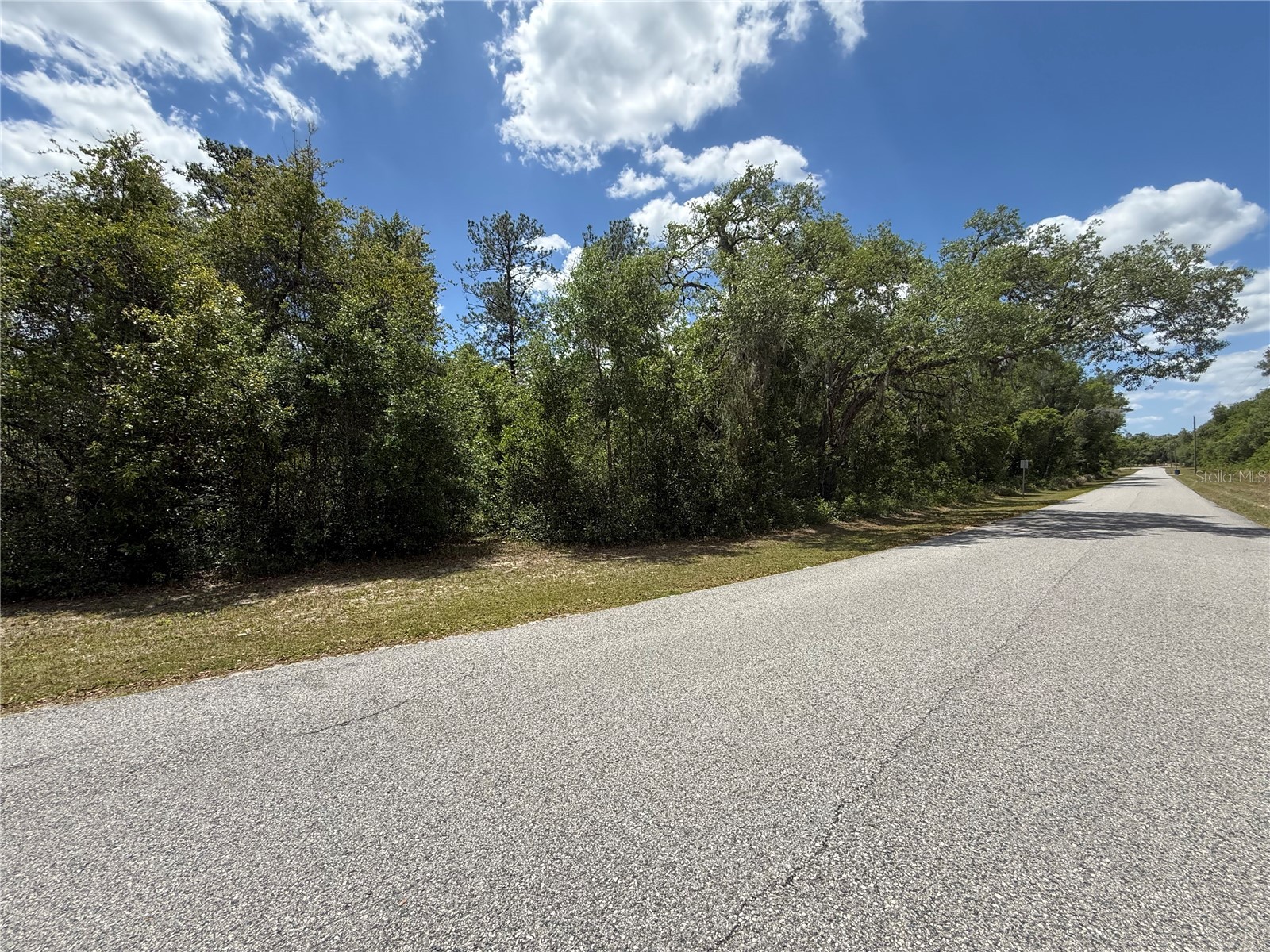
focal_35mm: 14
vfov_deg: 85.7
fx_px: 514
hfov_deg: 102.1
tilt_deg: +0.4
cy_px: 476
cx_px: 635
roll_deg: +1.5
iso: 50
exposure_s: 1/1572
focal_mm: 2.22
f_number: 2.2
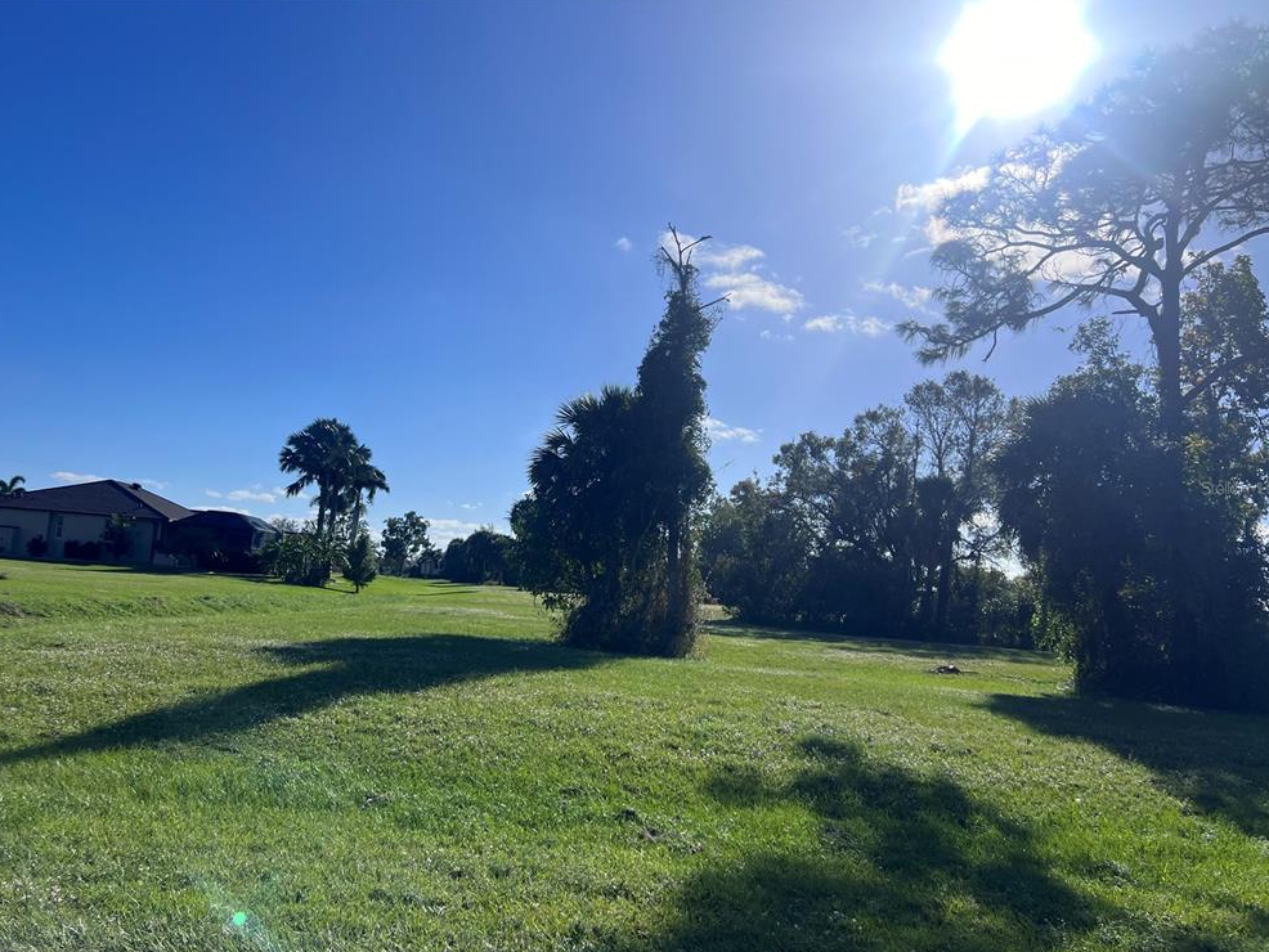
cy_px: 488
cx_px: 620
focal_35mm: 27
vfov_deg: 51.4
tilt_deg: +4.8
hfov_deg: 65.3
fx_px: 990
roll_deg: -2.9
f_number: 1.5
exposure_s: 1/9434
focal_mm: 5.7
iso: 50
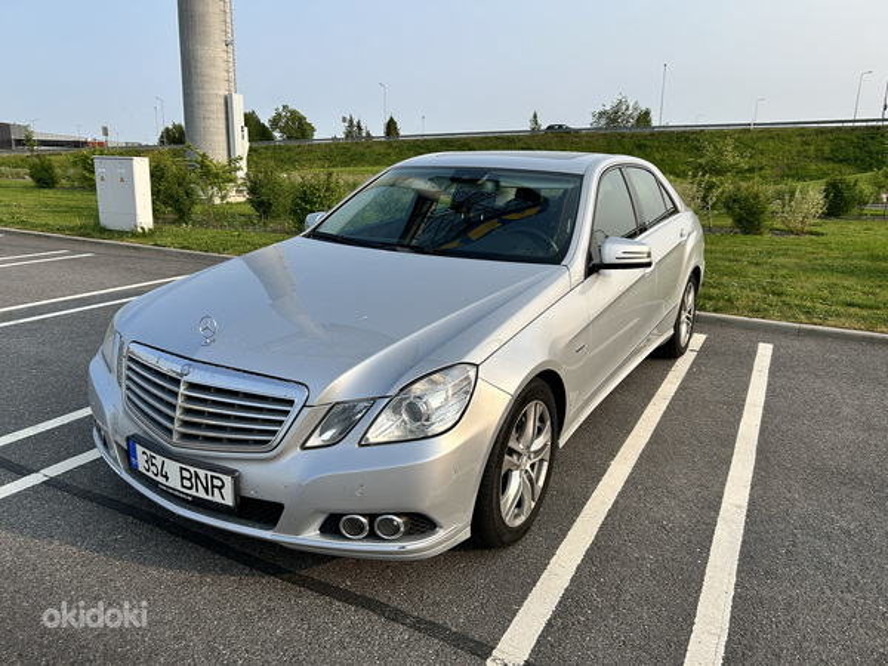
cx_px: 444
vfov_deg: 53.1
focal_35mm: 26
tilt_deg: -13.0
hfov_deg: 67.3
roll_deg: -1.1
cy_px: 333
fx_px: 667
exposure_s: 1/2252
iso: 50
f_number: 1.5
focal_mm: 5.7
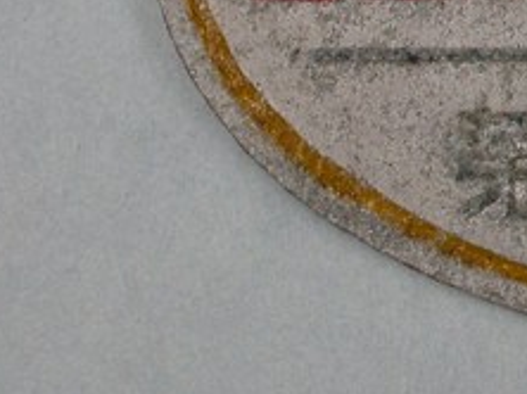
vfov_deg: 4.5
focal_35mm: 326
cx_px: 726
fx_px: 4958
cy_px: 21
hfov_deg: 6.0
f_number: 4.8
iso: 100
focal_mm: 23.5
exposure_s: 1/30
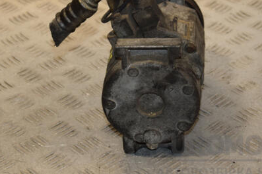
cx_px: 144
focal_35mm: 118
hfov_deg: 17.4
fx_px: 858
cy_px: 57
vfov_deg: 11.6
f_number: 7.1
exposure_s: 1/200
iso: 800
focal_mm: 52
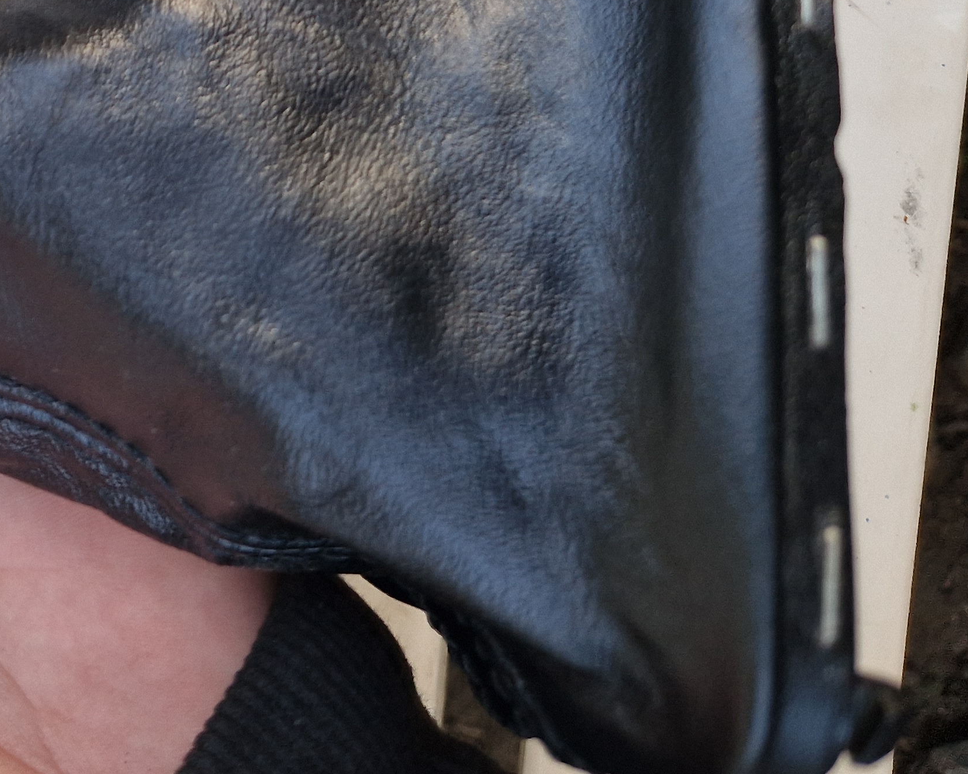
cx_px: -171
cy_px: -43
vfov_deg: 26.3
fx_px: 1547
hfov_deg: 30.1
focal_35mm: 54
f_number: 1.8
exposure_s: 1/118
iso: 50
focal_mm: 5.4
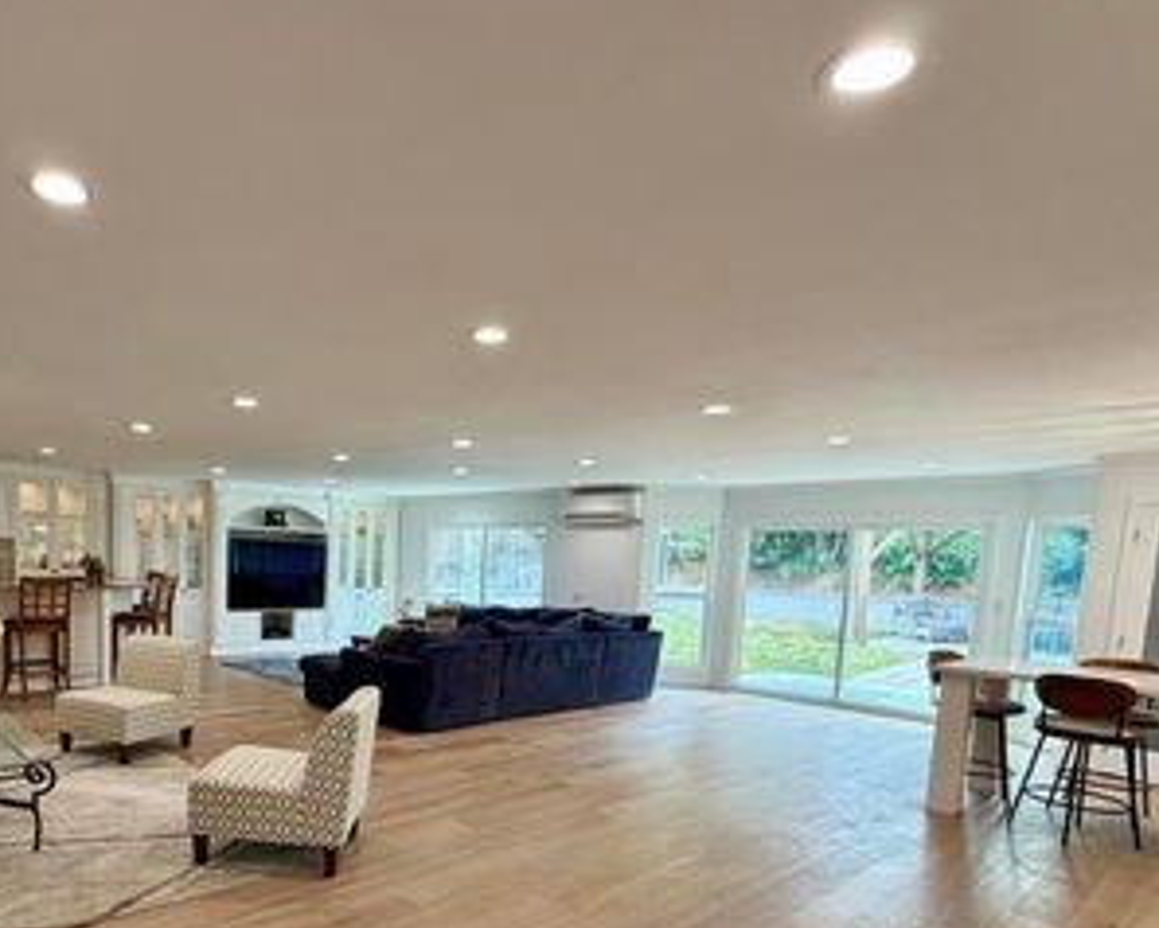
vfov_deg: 58.9
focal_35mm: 23
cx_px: 394
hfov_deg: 70.6
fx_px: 789
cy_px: 649
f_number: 2.2
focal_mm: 2.22
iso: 250
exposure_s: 1/120
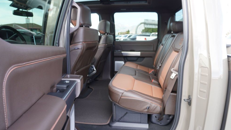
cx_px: 117
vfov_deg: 44.4
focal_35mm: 26
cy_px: 66
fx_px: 159
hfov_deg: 71.9
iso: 160
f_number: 4
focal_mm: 16
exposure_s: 1/60
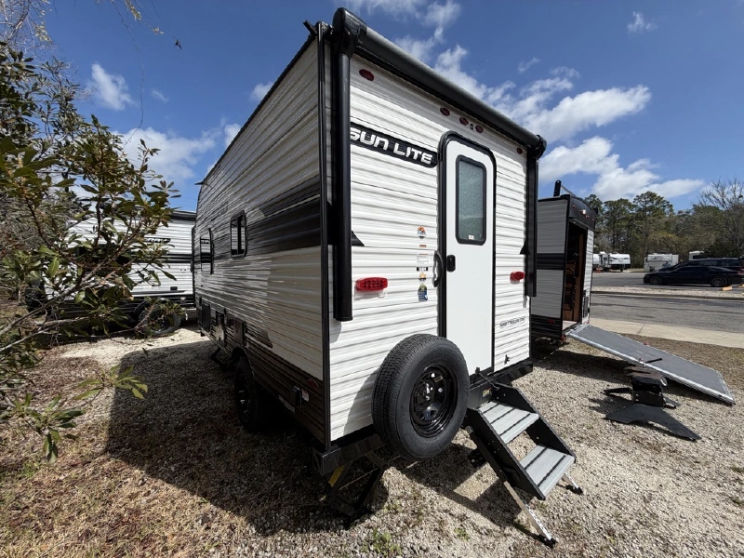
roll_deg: +0.5
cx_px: 372
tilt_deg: -4.2
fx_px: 301
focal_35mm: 14
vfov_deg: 85.7
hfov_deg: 102.1
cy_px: 279
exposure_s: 1/1464
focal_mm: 2.22
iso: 20
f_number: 2.2
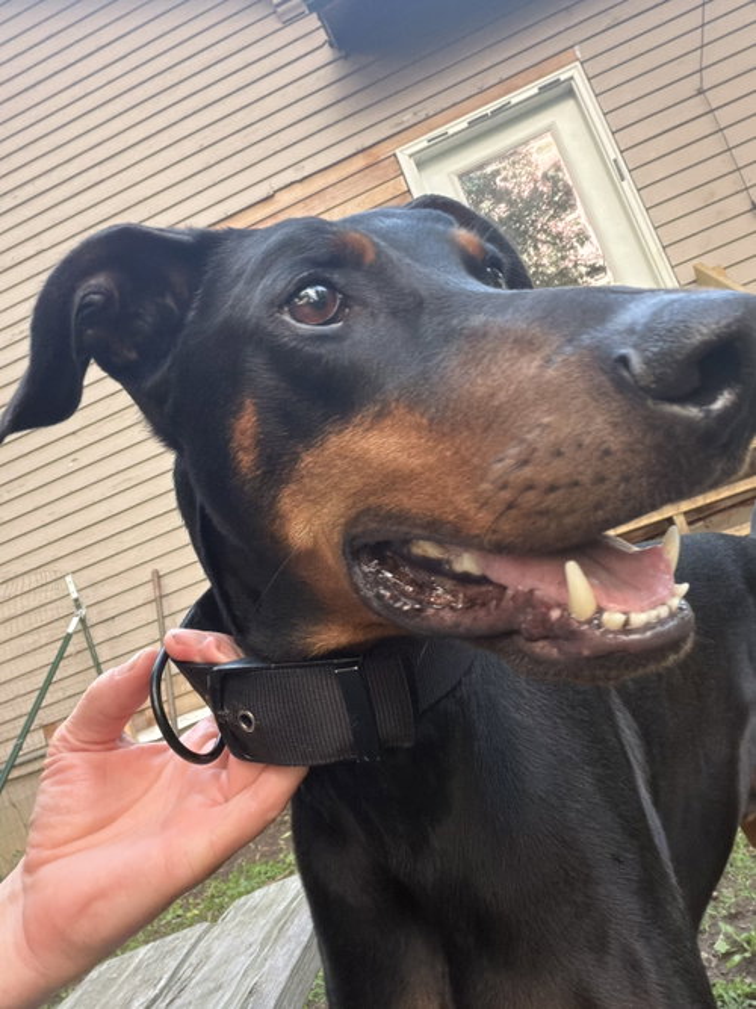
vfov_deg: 60.0
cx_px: 378
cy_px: 504
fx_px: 874
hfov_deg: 46.8
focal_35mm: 30
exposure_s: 1/60
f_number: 1.9
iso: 200
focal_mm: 2.71
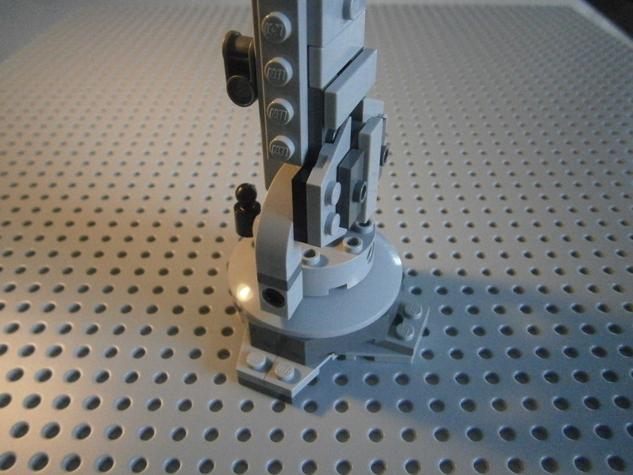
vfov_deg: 45.4
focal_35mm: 31
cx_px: 316
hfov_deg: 58.4
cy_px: 238
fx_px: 567
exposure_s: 1/125
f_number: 2.9
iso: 800
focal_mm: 5.5
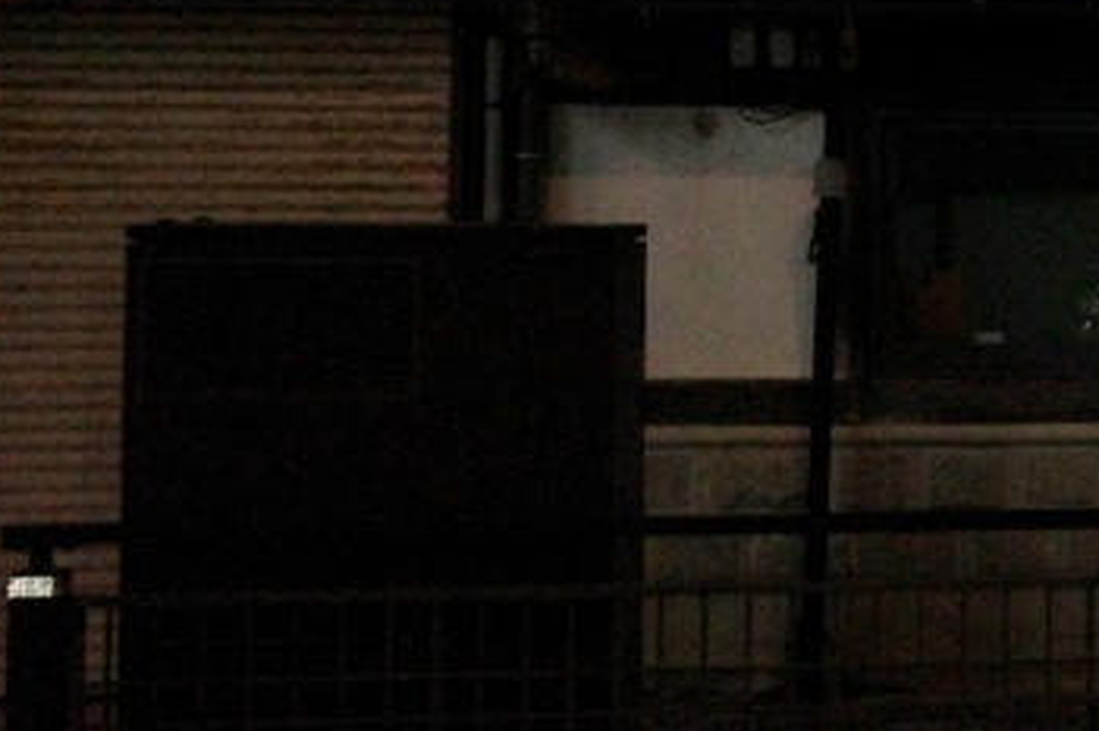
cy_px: 104
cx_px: 1840
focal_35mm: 96
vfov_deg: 14.1
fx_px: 2929
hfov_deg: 17.9
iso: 6400
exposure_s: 1/30
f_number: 2.8
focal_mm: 18.3
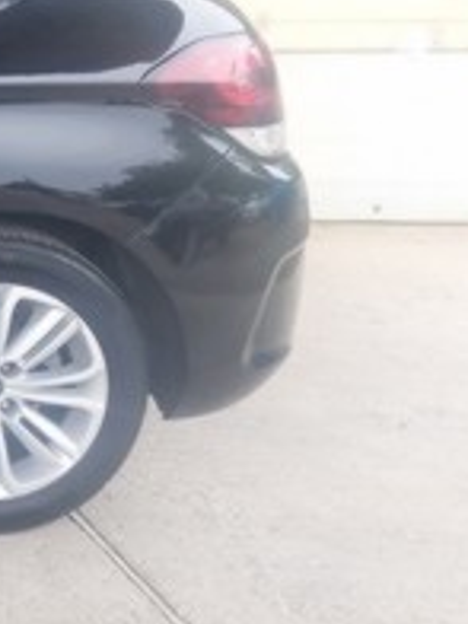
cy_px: 83
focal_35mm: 102
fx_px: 1839
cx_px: -662
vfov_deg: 19.0
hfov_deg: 11.8
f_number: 1.8
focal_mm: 5.23
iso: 100
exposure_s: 1/100
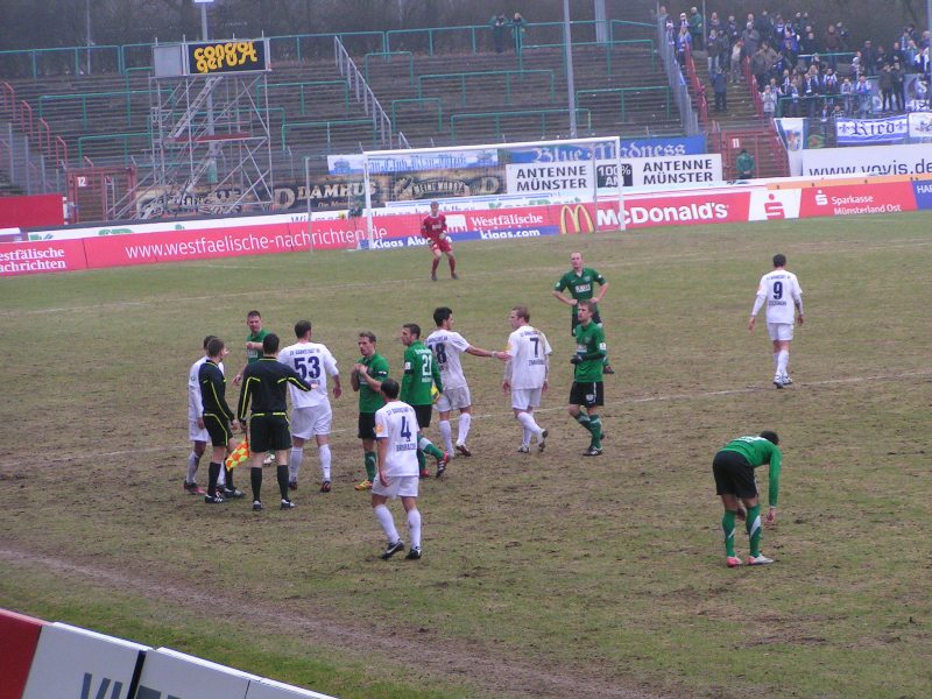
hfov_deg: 13.2
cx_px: 466
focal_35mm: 150
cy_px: 350
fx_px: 4039
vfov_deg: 9.9
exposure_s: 1/160
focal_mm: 22.9
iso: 125
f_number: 3.5
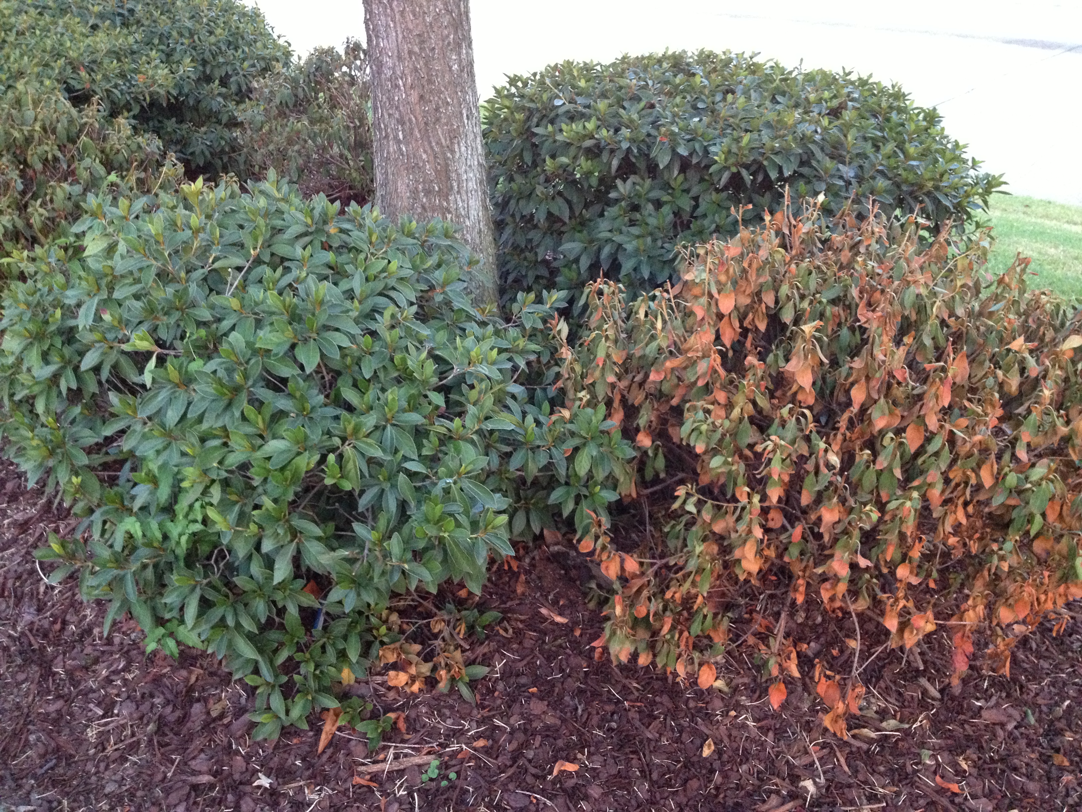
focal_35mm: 35
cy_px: 406
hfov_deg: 52.6
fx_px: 1094
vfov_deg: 40.7
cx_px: 541
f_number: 2.4
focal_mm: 4.28
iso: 400
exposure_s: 1/20
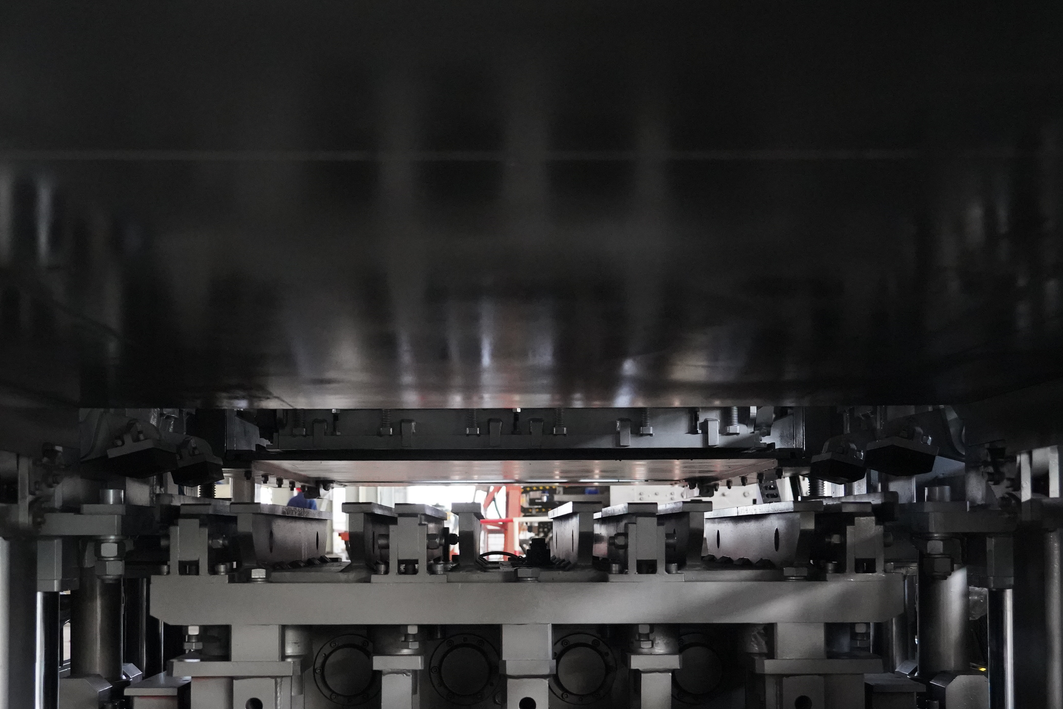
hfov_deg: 42.7
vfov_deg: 29.0
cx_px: 509
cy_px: 499
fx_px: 1358
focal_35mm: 46
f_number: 4
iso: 12800
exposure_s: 1/125
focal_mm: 32
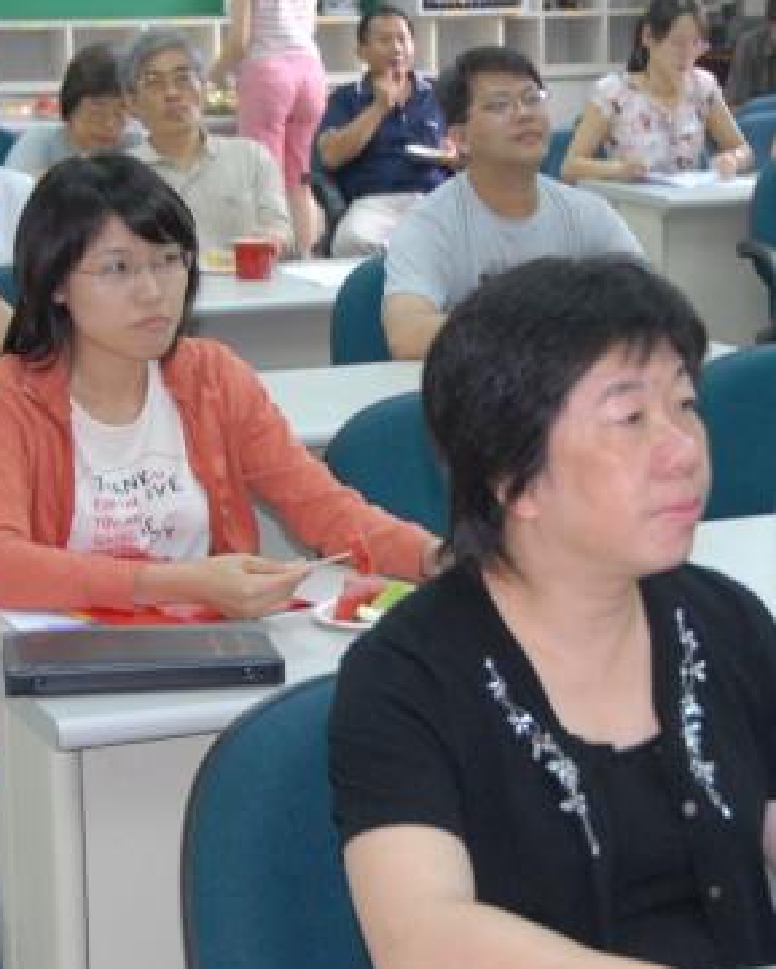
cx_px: 462
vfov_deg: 19.4
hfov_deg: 15.6
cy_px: 540
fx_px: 2839
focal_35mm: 99
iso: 640
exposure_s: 1/60
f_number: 4.5
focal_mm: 35
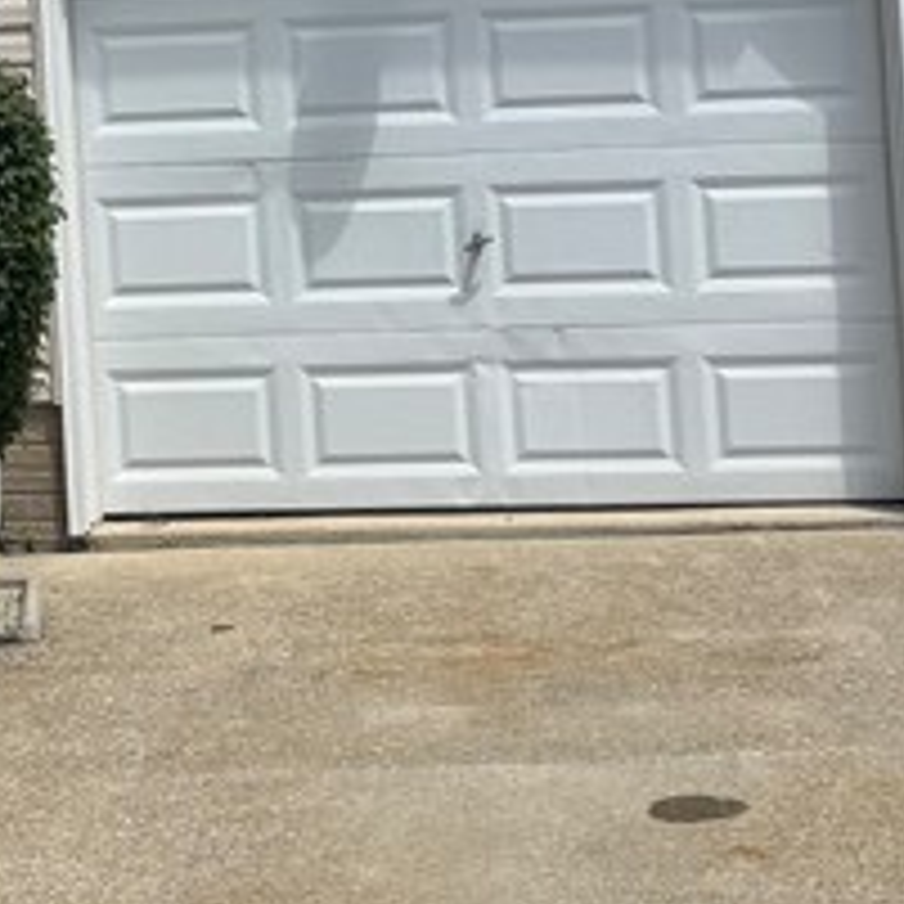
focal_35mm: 108
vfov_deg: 15.6
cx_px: -166
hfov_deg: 15.6
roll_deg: +3.1
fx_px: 3191
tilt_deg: +3.4
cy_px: -162
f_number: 1.78
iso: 80
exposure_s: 1/5814
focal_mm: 6.76
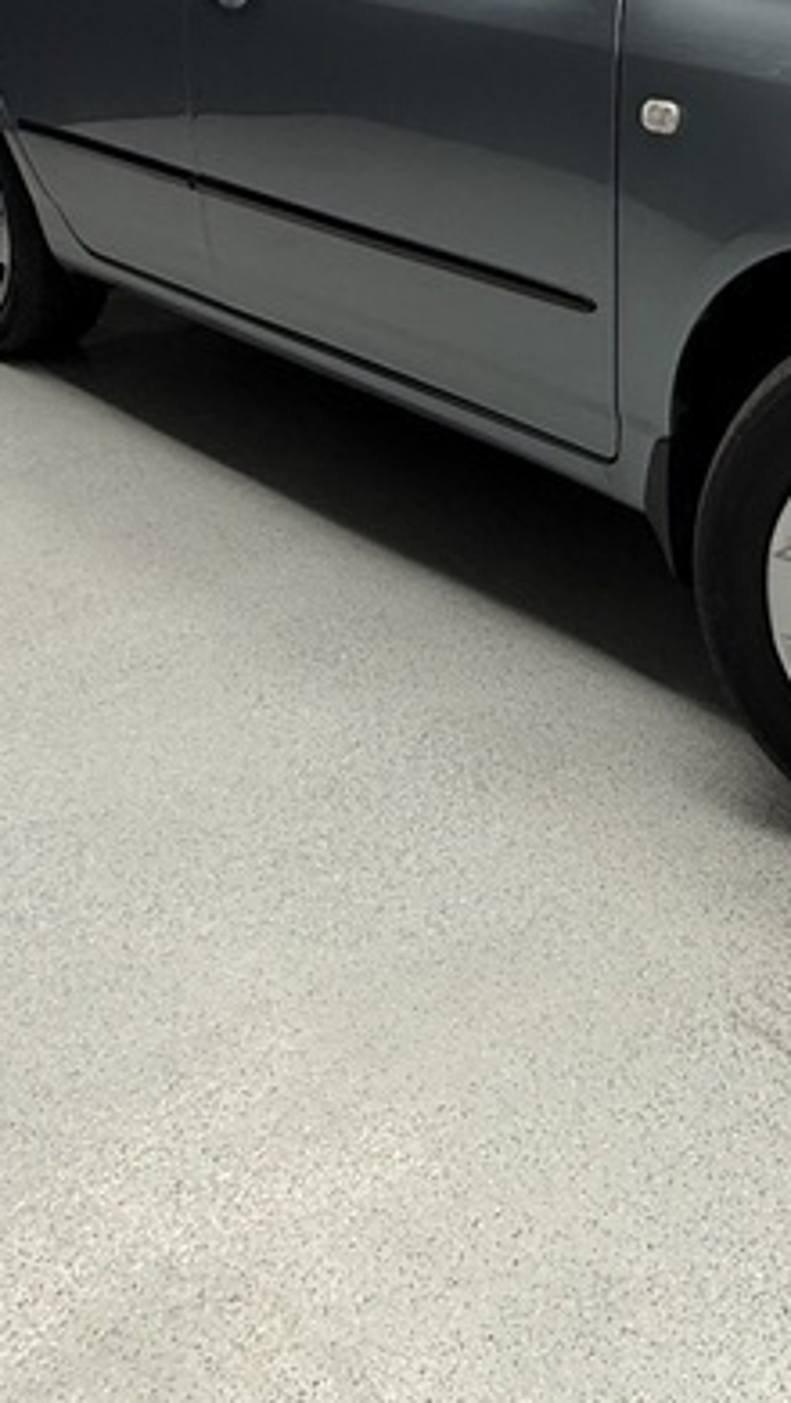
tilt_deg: -7.5
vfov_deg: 44.4
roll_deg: +0.4
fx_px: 1488
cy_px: 65
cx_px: 895
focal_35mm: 40
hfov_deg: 27.0
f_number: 2.2
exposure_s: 1/100
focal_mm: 2.22
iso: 250
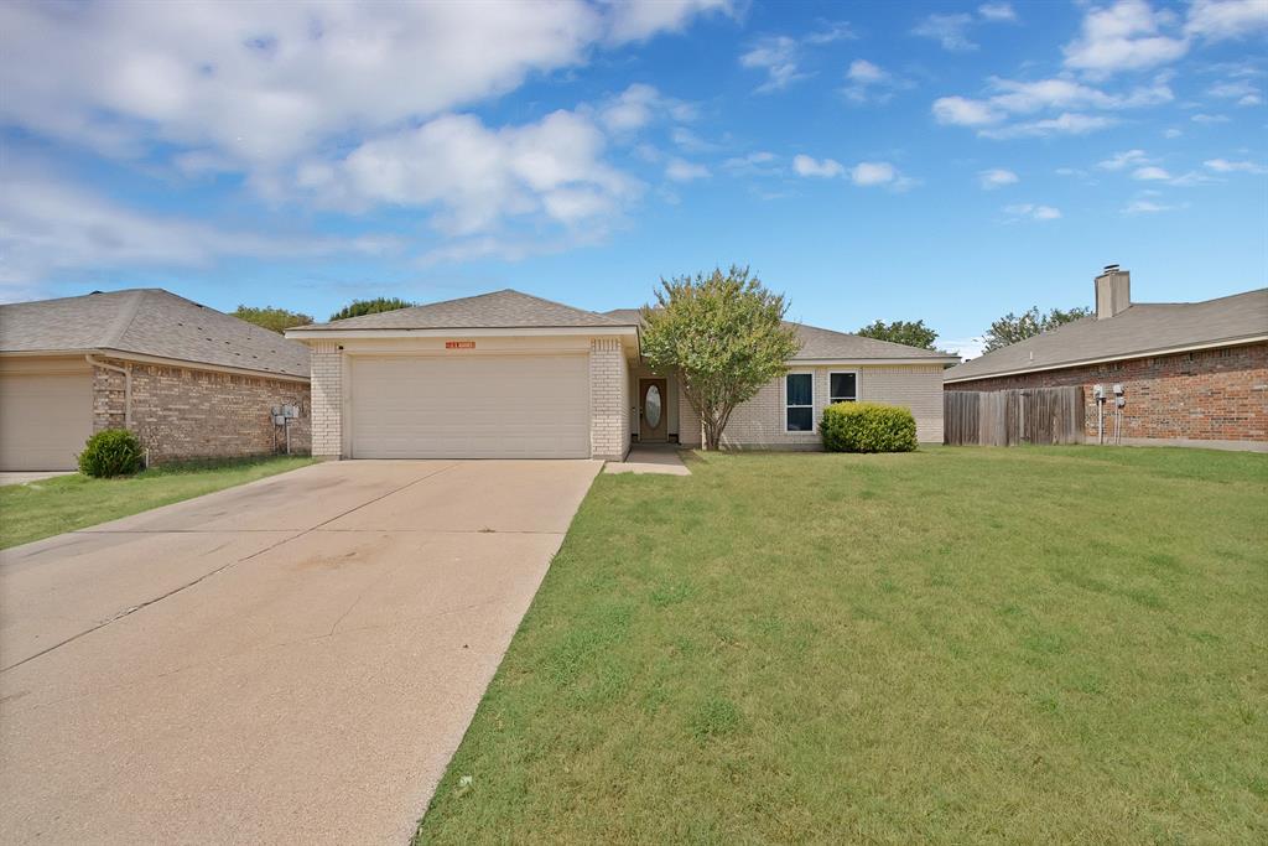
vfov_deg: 85.4
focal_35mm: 13
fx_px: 458
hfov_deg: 108.3
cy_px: 423
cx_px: 634
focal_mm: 13
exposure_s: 1/200
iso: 640
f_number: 9
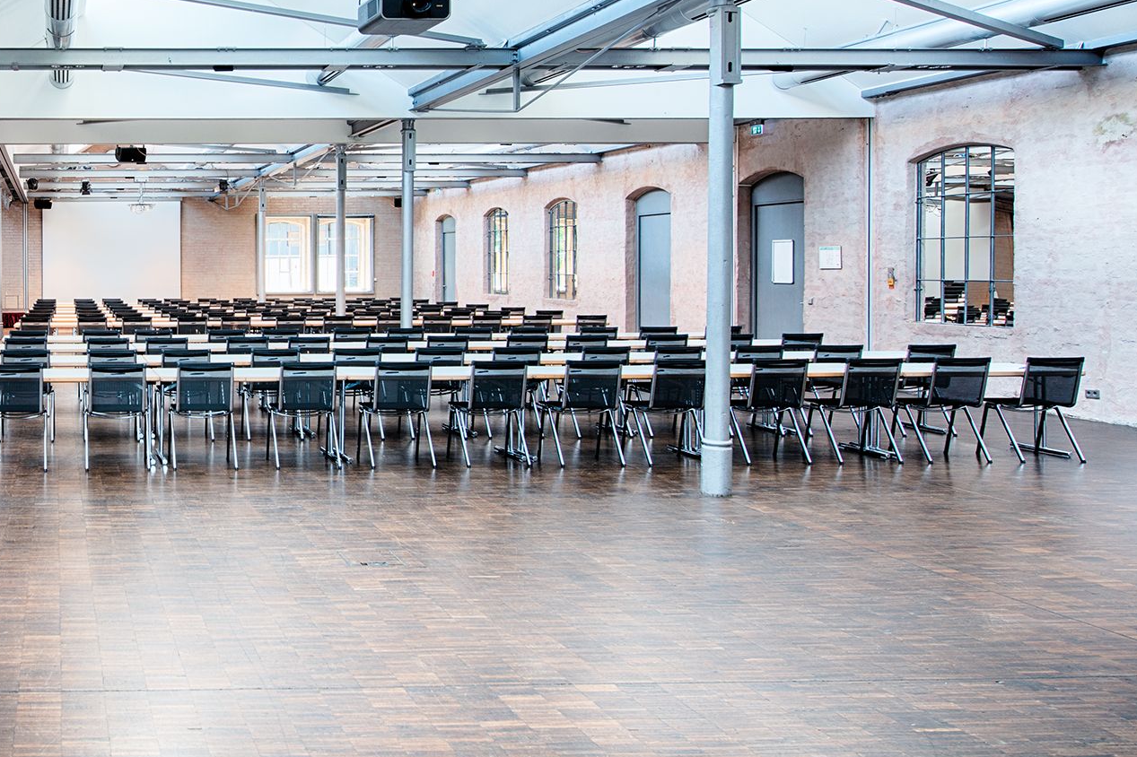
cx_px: 73
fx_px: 1137
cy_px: 254
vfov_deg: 36.5
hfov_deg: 46.8
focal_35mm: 36
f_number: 8
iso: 100
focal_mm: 19
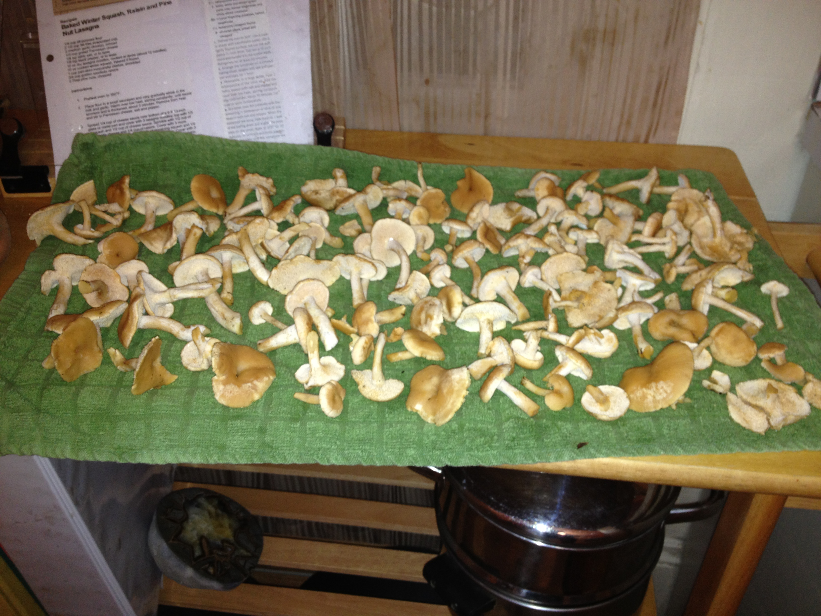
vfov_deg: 40.7
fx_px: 830
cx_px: 410
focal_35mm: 35
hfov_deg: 52.6
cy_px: 308
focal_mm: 4.28
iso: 100
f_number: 2.4
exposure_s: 1/16
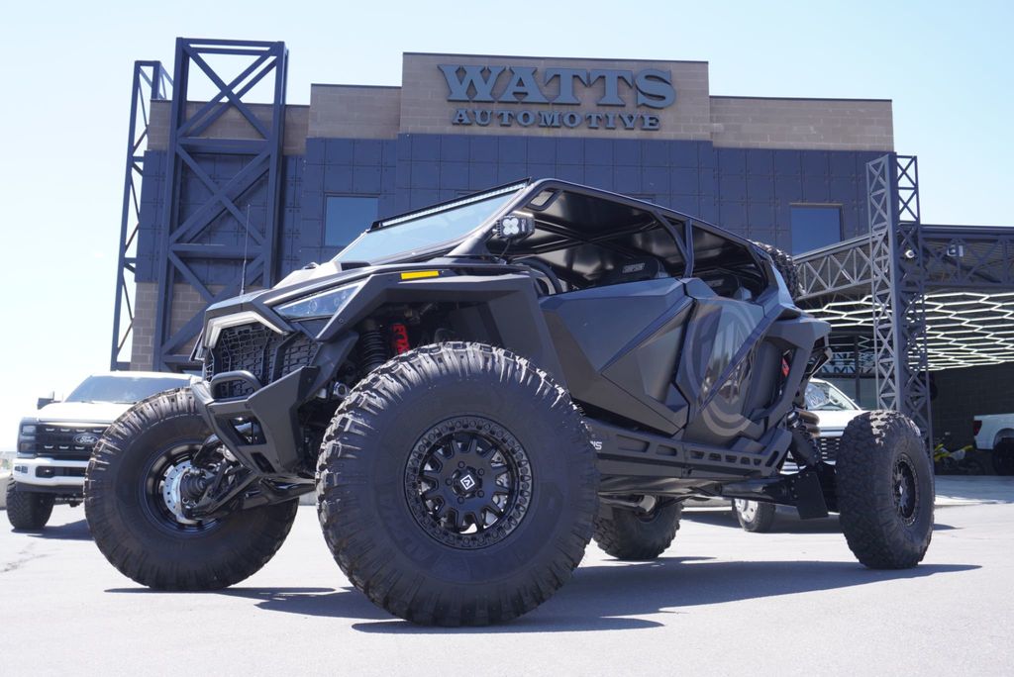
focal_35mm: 36
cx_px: 507
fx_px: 1015
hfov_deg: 53.1
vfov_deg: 36.9
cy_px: 338
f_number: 5.6
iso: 100
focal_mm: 24
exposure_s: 1/125
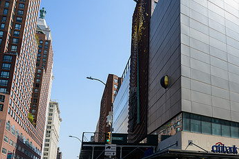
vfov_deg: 33.1
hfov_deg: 46.1
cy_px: 106
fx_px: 266
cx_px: 190
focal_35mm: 40
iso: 200
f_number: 3.2
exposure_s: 1/2500
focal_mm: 24
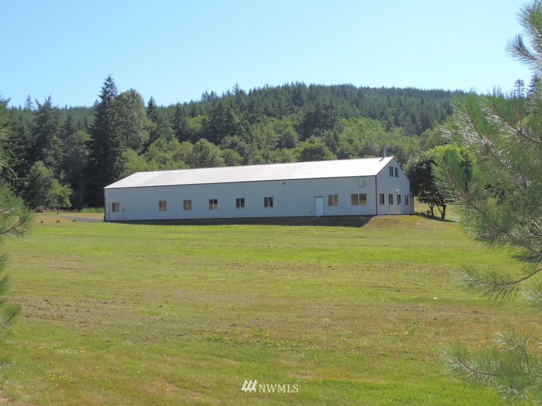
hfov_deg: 43.9
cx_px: 271
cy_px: 203
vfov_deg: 33.6
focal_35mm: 43
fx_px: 673
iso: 280
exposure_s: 1/2000
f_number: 3.4
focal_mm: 7.6
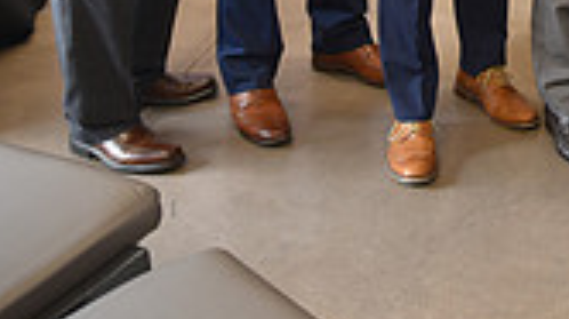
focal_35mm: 88
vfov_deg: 12.2
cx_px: 771
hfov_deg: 21.5
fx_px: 1326
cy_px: -317
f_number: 2.8
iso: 400
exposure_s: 1/40
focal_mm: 24
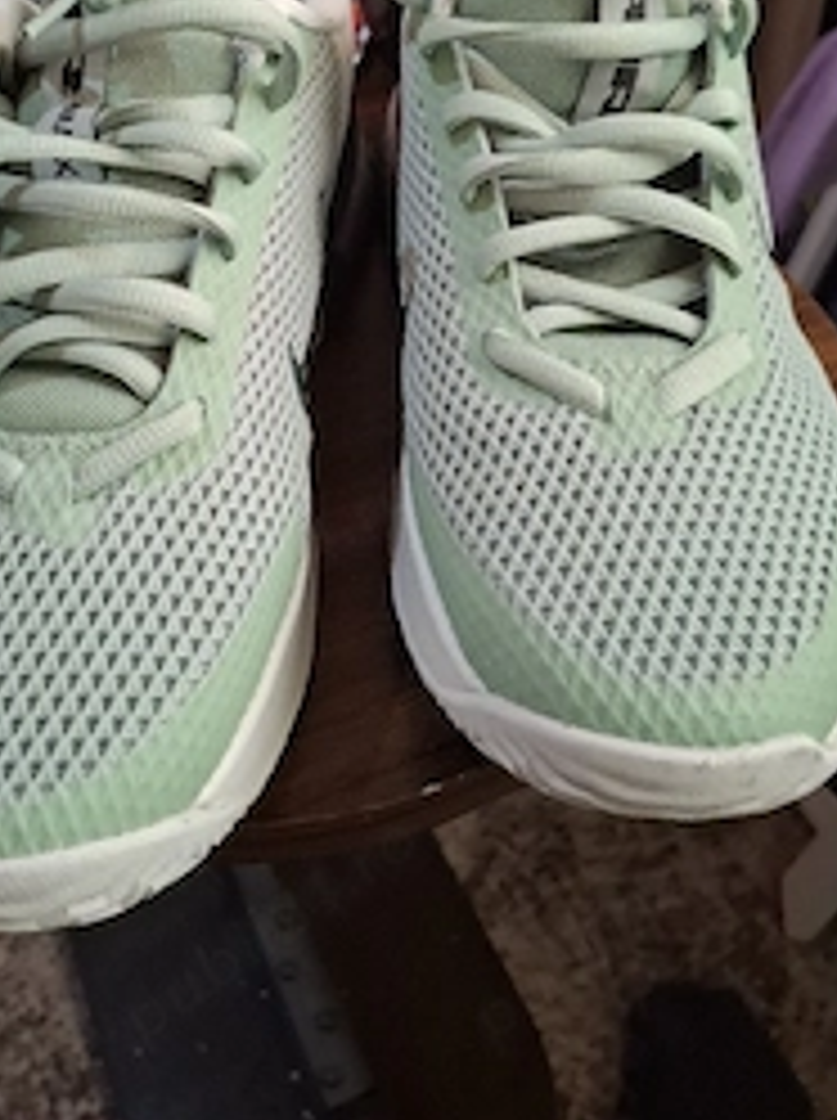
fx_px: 1196
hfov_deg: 38.5
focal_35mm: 37
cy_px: 283
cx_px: 360
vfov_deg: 48.3
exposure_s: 1/33
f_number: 1.8
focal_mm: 5.54
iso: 400
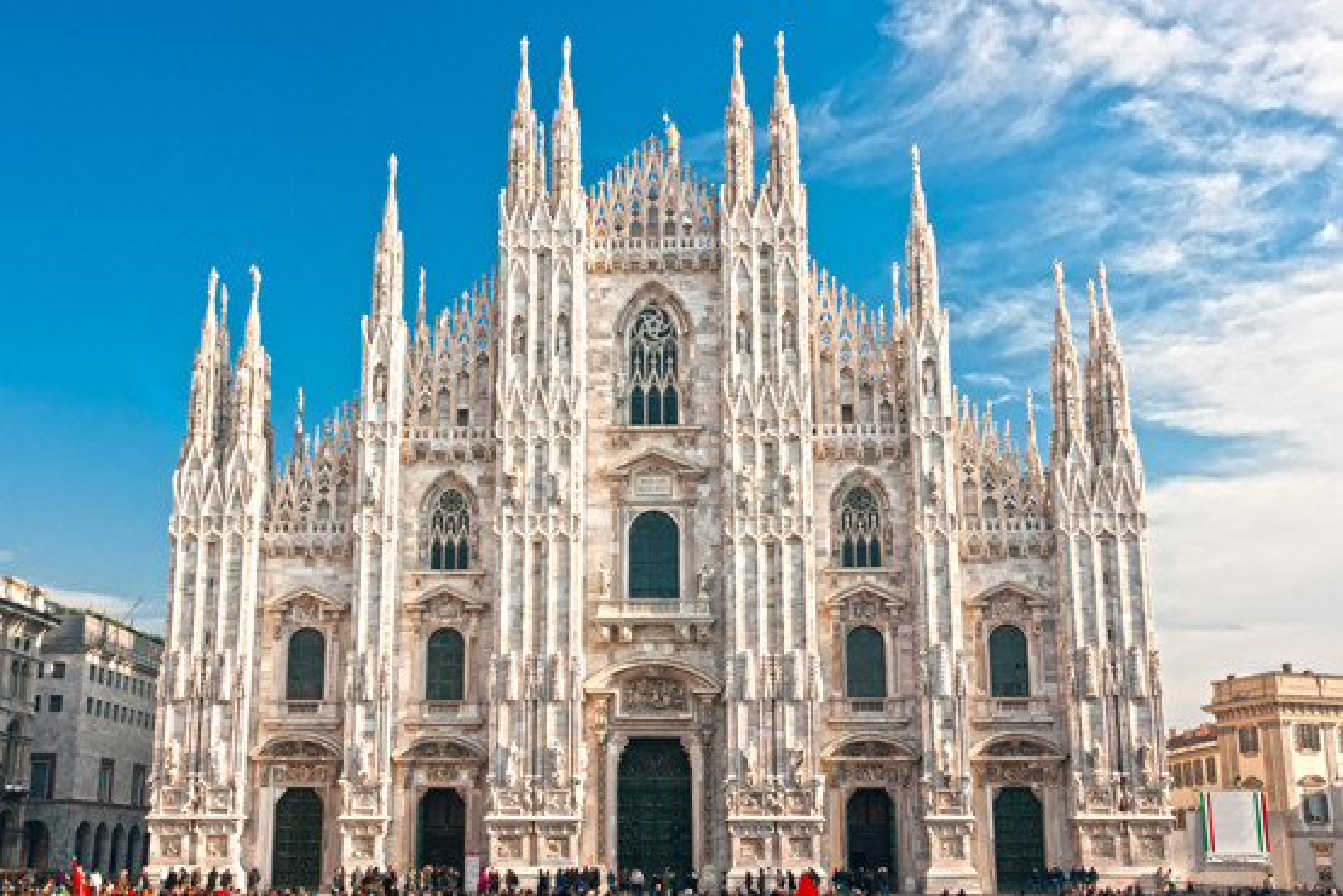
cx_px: 672
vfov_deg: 36.9
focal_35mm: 36
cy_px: 448
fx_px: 1343
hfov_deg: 53.1
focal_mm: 24
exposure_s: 1/45
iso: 200
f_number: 13
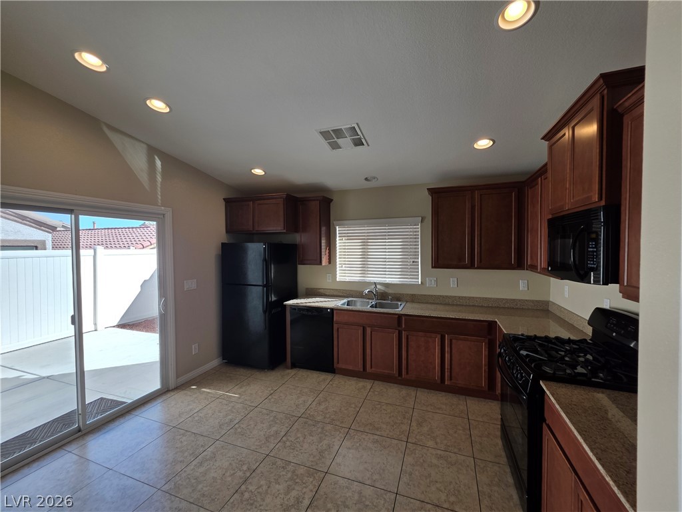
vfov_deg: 89.9
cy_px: 256
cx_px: 341
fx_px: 256
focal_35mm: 13
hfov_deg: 106.2
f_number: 1.9
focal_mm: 2.2
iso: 20
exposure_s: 1/120
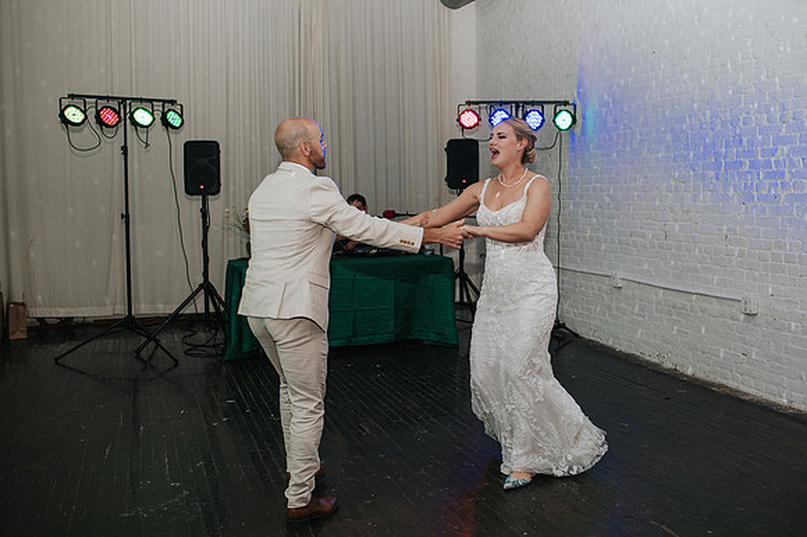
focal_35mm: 37
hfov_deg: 51.7
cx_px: 428
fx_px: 832
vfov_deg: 35.8
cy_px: 252
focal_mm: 35
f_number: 2.8
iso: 1000
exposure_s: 1/200
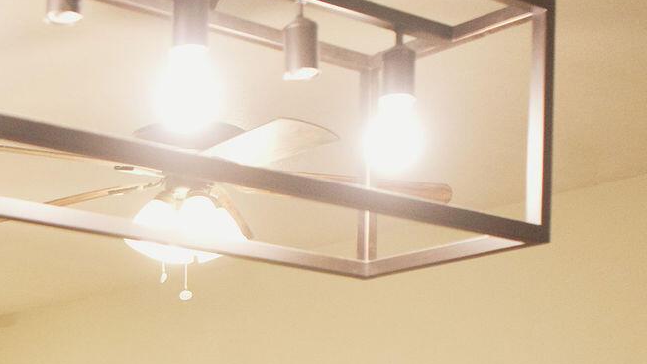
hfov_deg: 22.0
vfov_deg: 12.1
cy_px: 650
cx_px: -51
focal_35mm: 92
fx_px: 1578
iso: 3200
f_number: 3.5
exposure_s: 1/160
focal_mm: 28
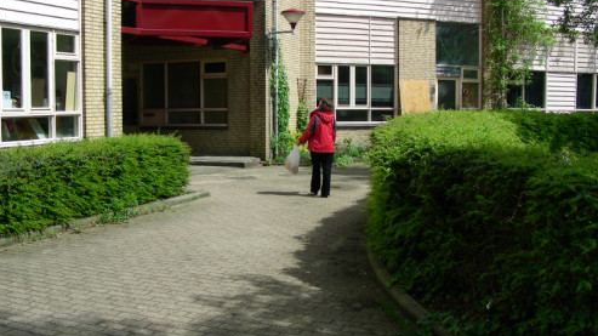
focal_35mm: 42
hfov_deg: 48.4
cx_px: 301
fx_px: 666
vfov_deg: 28.3
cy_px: 170
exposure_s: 1/662
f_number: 4
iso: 50
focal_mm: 6.3
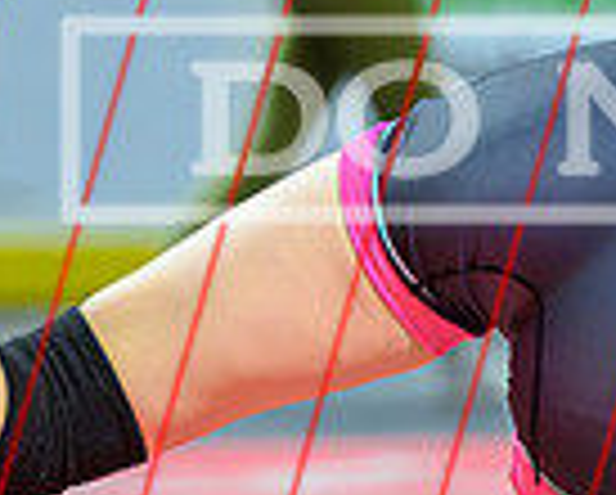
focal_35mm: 585
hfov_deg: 3.3
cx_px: 924
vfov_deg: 2.7
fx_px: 10680
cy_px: 338
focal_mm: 120
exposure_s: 1/800
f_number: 2.8
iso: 3600
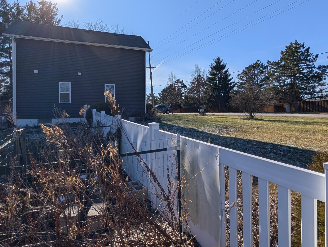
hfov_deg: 78.9
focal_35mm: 21
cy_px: 110
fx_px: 199
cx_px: 158
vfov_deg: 63.4
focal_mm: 2.02
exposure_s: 1/5319
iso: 54
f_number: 1.7
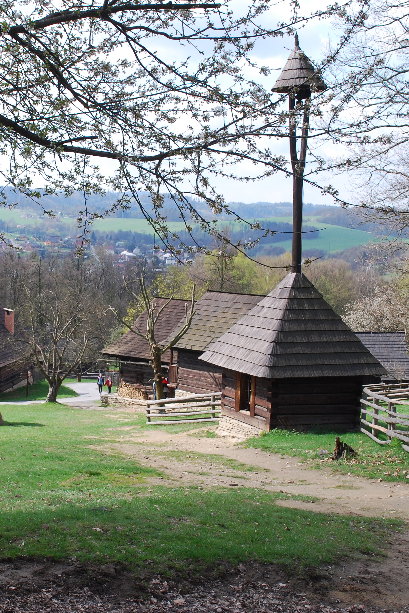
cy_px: 307
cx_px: 89
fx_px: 1074
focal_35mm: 63
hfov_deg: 21.3
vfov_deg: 31.9
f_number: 9
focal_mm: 28
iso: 200
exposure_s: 1/160
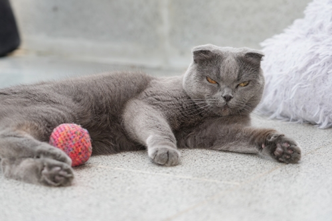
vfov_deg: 19.4
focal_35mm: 70
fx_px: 645
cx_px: 166
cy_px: 110
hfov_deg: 28.9
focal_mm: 70
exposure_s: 1/400
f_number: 4
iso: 400
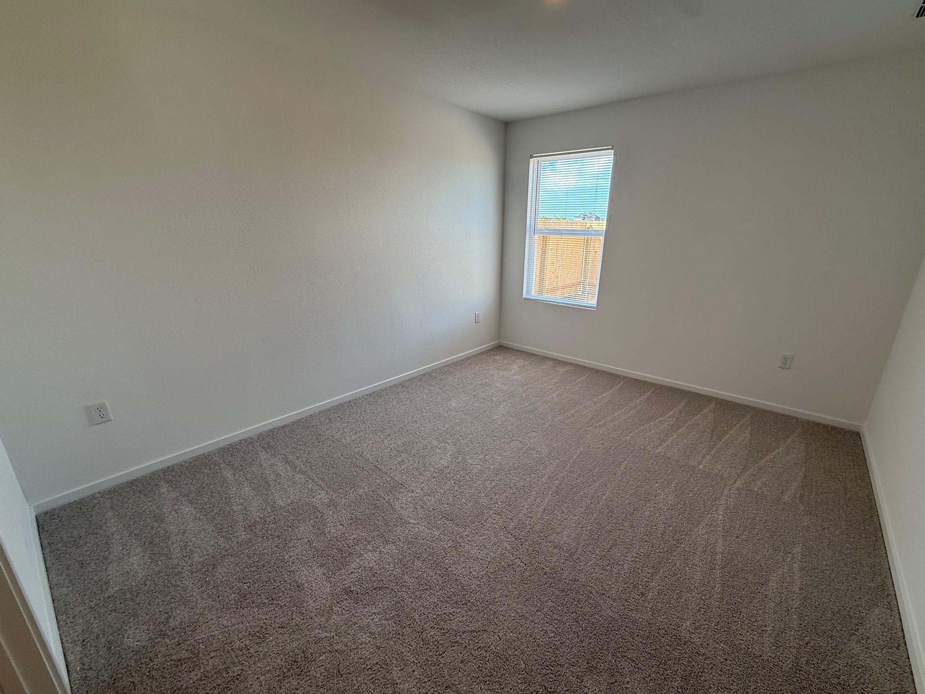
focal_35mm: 15
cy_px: 355
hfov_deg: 98.1
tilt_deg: -17.7
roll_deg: -1.3
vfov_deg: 81.8
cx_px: 485
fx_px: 401
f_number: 2.2
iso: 80
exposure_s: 1/120
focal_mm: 2.22
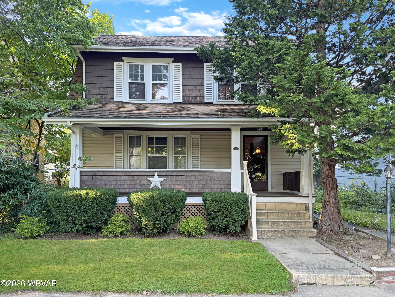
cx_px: 198
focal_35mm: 24
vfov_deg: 56.8
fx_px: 274
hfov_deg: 71.6
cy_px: 148
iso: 80
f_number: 1.78
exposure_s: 1/121
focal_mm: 6.76
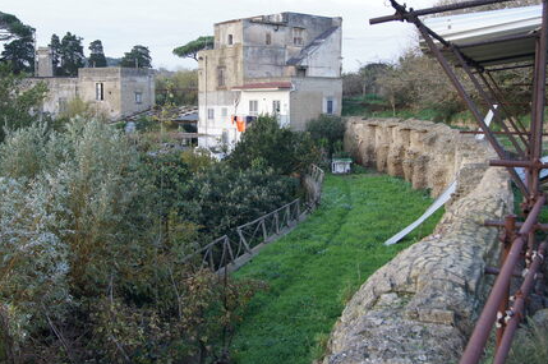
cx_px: 275
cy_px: 185
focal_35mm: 40
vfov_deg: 33.3
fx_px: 608
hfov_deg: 48.5
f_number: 5
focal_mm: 26
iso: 200
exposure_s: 1/80
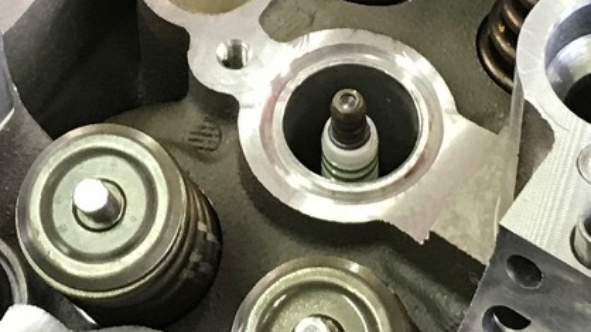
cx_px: 170
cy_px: -20
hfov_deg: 14.6
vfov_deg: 8.2
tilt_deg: -56.8
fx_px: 2303
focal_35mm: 147
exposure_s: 1/17
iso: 64
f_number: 1.8
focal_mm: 3.99
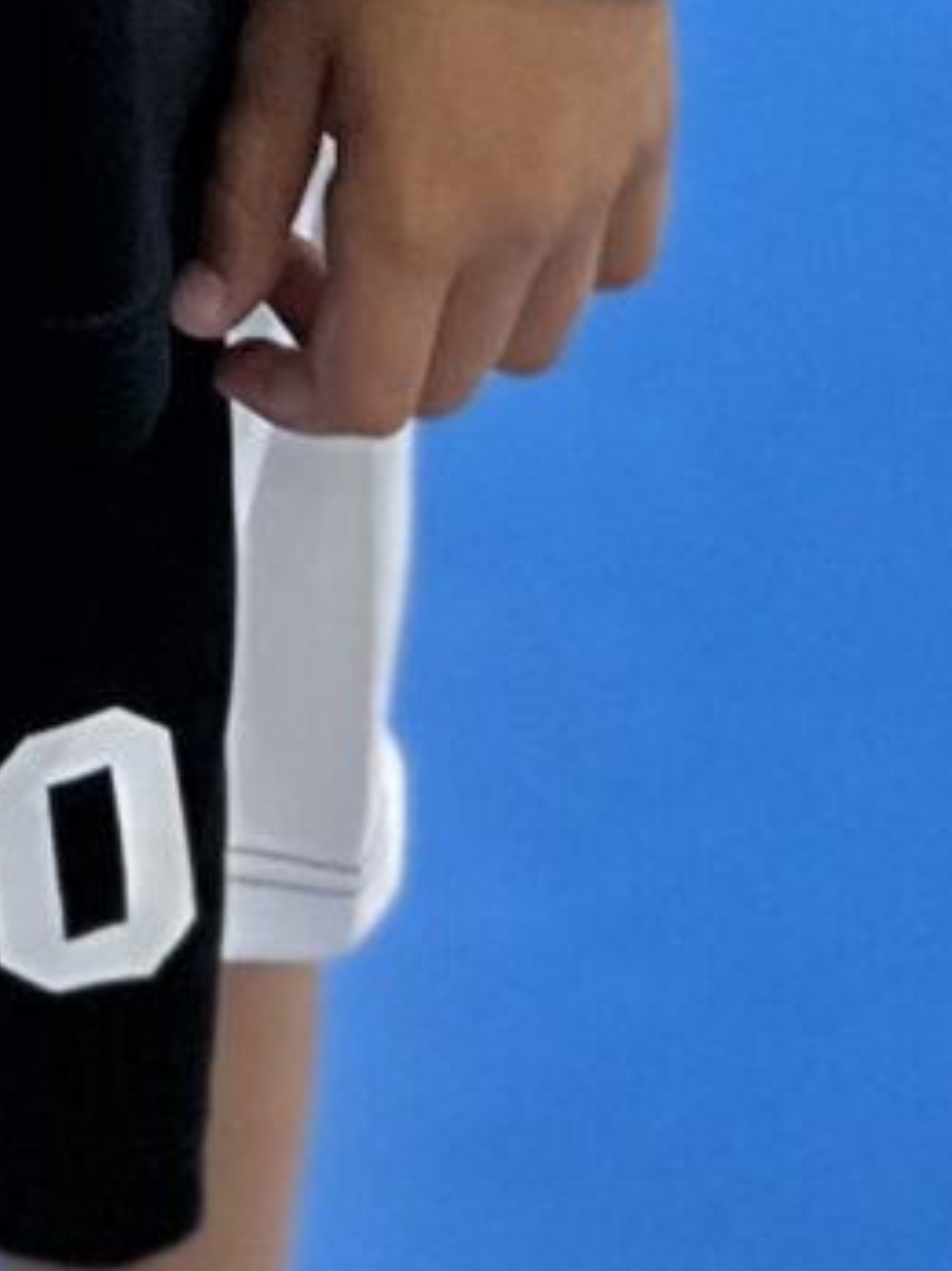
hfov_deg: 7.4
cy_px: -1341
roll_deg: +0.7
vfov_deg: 9.6
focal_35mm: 192
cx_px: -1073
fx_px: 7045
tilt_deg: -17.4
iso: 400
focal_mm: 5.7
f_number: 1.5
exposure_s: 1/60
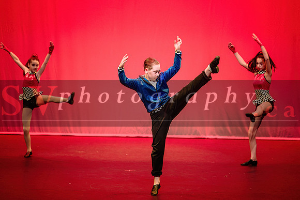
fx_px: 1380
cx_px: 171
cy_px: 114
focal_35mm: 166
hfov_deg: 12.4
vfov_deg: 8.3
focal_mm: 145
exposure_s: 1/320
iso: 1250
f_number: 2.8
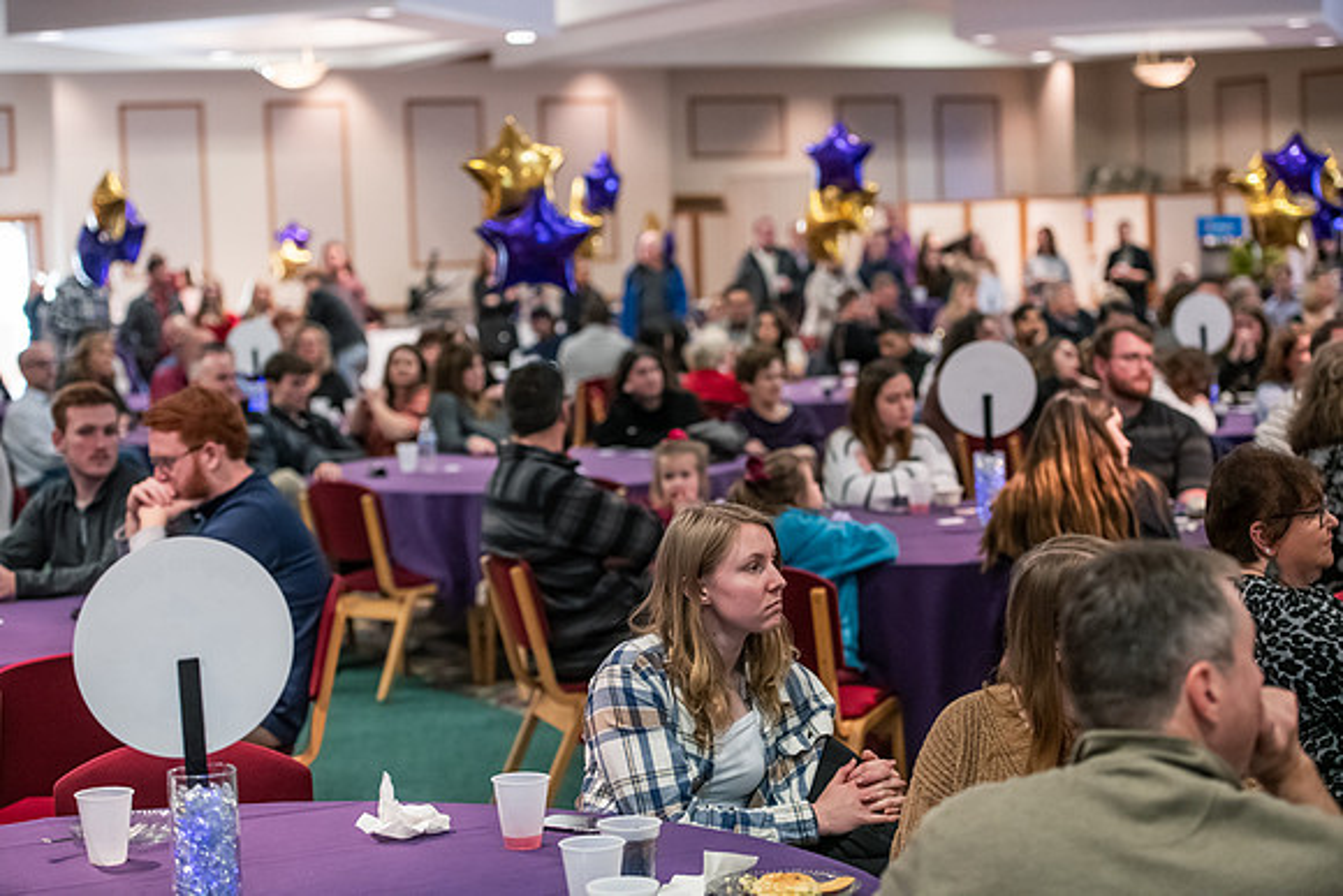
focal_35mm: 70
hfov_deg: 28.8
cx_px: 672
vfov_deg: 19.5
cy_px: 448
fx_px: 2612
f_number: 3.2
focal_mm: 70
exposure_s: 1/160
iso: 3200
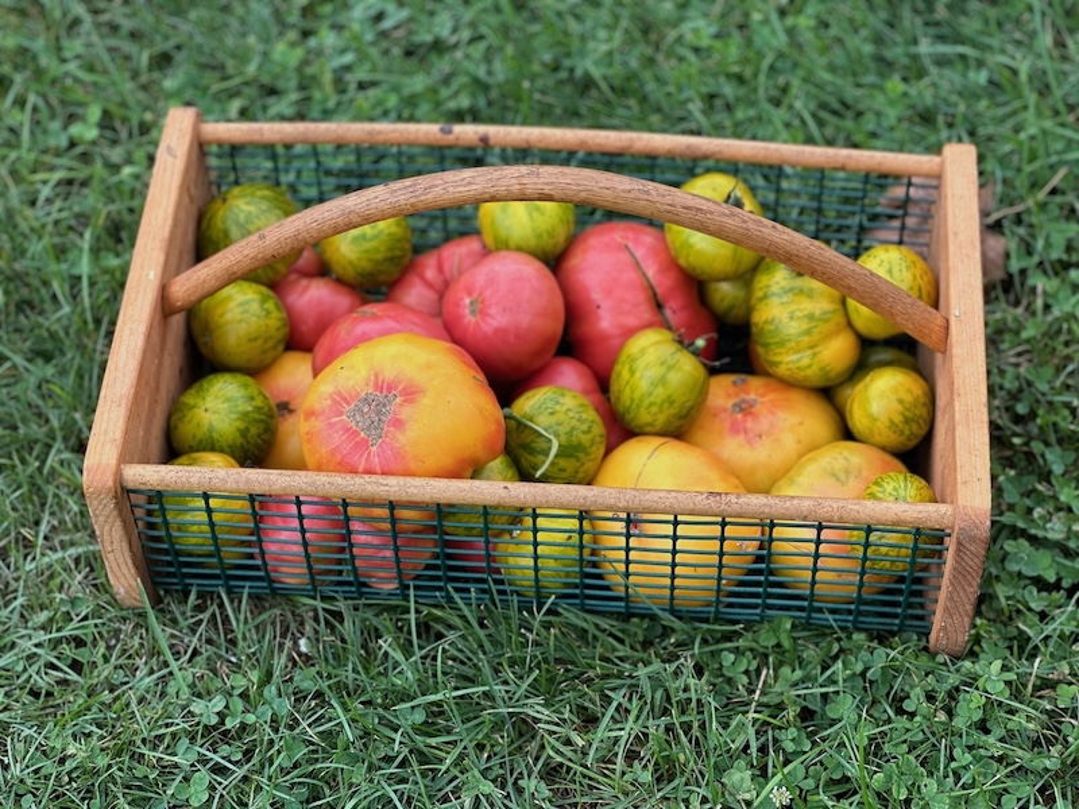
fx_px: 2400
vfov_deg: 19.1
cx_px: 540
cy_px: 404
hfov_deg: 25.3
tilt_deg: -49.9
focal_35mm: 77
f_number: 2.8
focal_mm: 9
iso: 32
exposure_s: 1/121
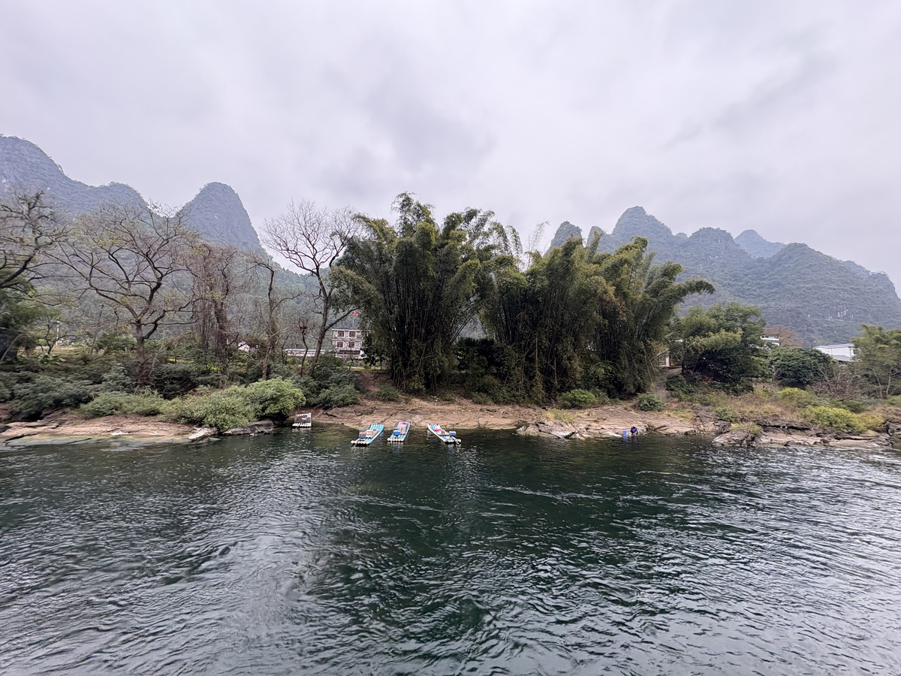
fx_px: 364
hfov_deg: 102.1
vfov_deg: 85.7
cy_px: 338
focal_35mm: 14
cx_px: 450
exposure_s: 1/217
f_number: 2.2
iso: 64
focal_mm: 2.22
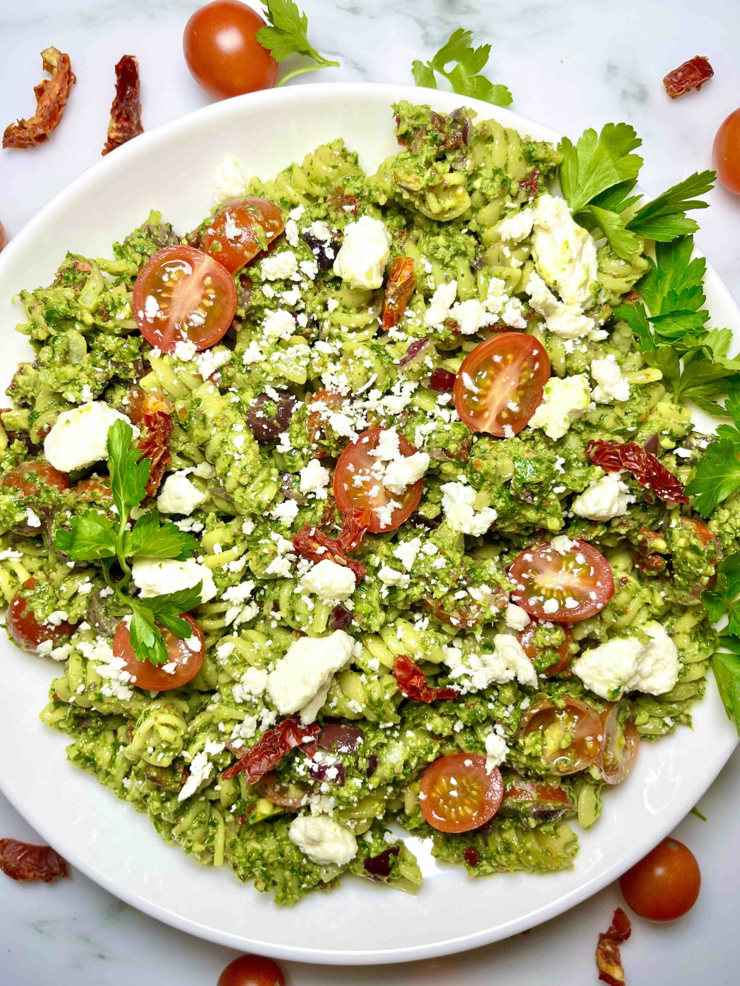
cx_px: 370
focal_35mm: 26
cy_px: 493
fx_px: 741
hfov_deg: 53.1
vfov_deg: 67.3
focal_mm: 5.1
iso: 50
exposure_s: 1/520
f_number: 1.6
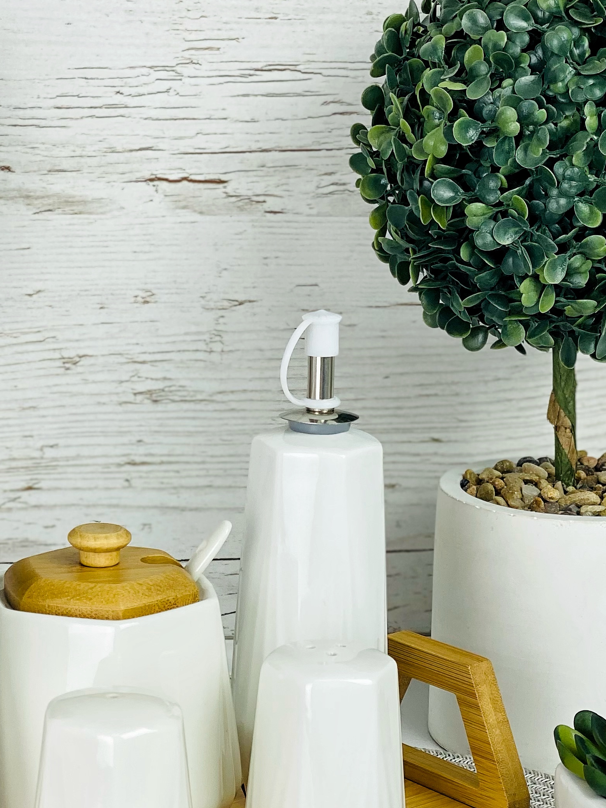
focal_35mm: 101
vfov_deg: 19.4
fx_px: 2358
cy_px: 496
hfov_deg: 14.6
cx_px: 251
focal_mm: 6
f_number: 2
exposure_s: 1/232
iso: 20
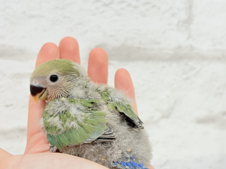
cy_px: 84
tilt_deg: -6.7
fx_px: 339
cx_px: 113
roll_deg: -1.0
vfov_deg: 28.0
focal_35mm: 52
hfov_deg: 36.8
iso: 80
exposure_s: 1/100
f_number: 1.6
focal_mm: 5.96
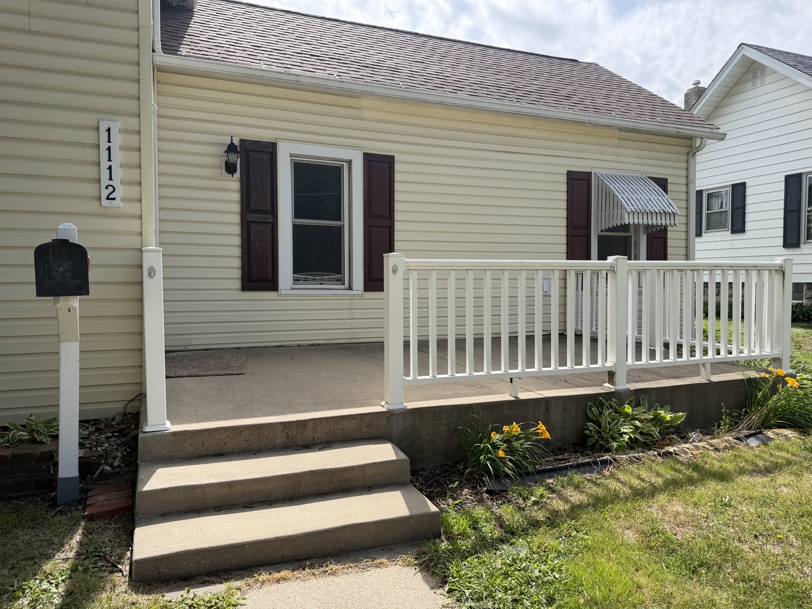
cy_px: 304
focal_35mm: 24
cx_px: 406
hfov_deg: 71.6
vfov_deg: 56.8
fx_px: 563
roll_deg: -0.1
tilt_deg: -2.7
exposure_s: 1/2445
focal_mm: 6.76
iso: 80
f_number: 1.78
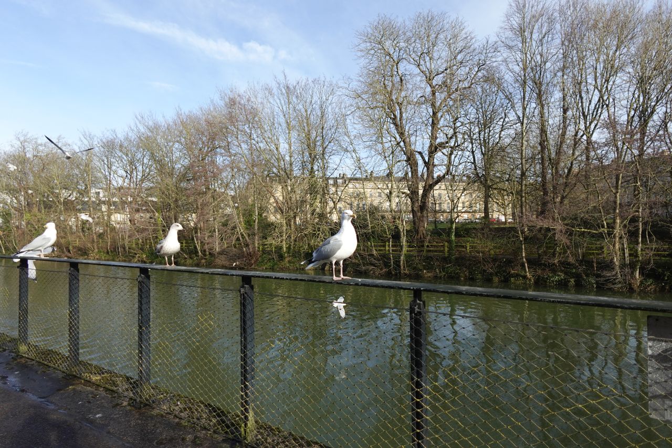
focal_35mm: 20
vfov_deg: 61.9
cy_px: 224
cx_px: 336
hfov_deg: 84.0
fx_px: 373
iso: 125
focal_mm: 7.6
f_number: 2
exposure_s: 1/1600
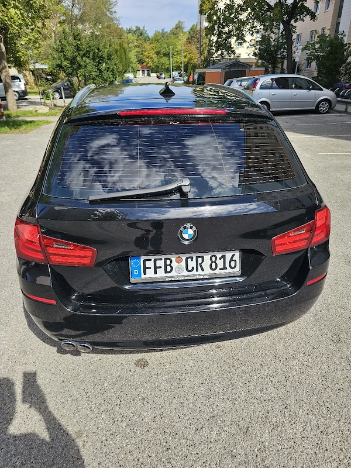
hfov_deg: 58.9
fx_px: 311
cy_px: 234
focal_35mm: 23
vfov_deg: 73.9
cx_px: 176
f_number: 1.7
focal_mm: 6.3
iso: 10
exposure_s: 1/417
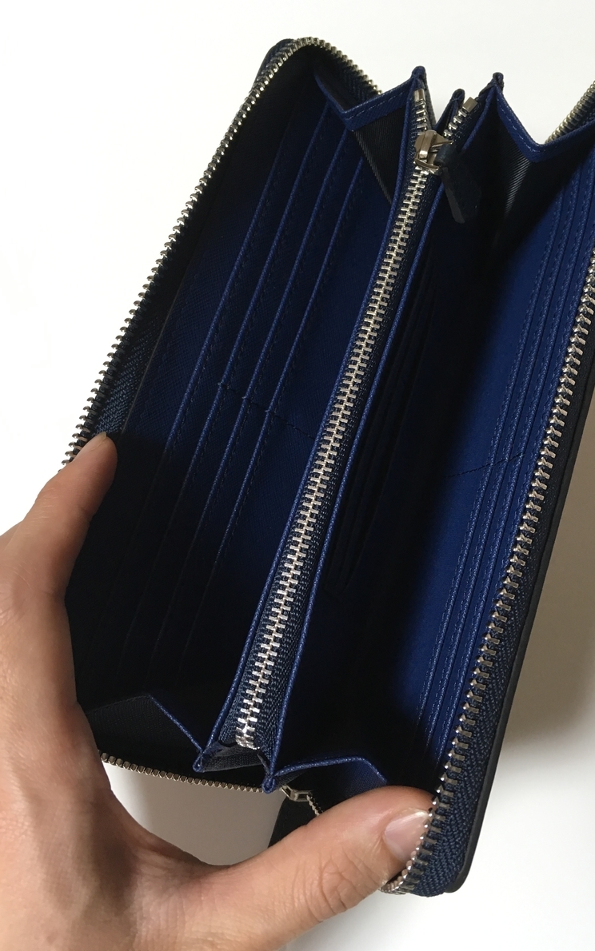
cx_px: 346
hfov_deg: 40.5
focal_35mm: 31
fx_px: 804
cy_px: 475
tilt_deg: -76.7
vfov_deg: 61.2
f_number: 2.2
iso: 80
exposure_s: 1/30
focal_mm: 4.15
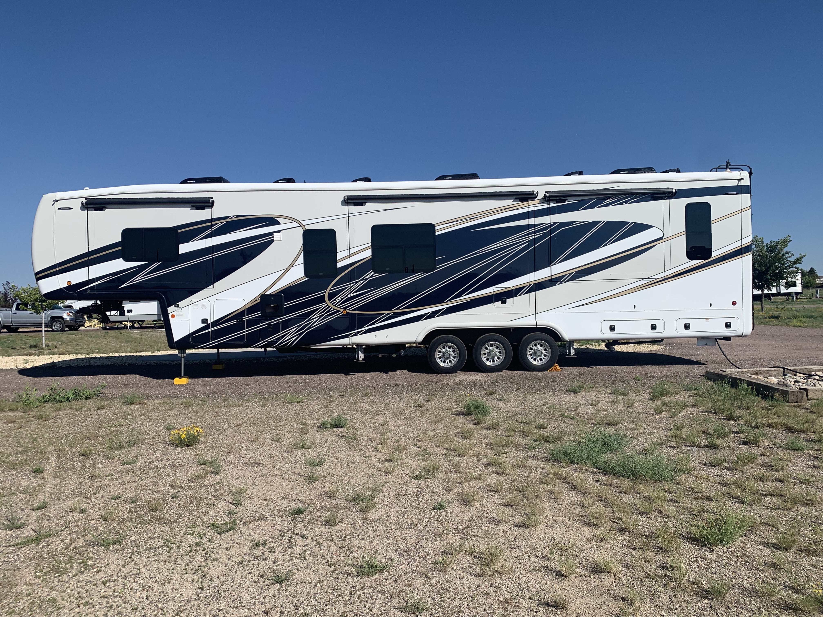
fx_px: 618
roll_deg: +1.5
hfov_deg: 67.3
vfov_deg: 53.1
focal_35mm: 26
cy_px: 308
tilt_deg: +0.8
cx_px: 412
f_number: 1.8
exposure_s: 1/3937
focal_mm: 4.25
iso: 25
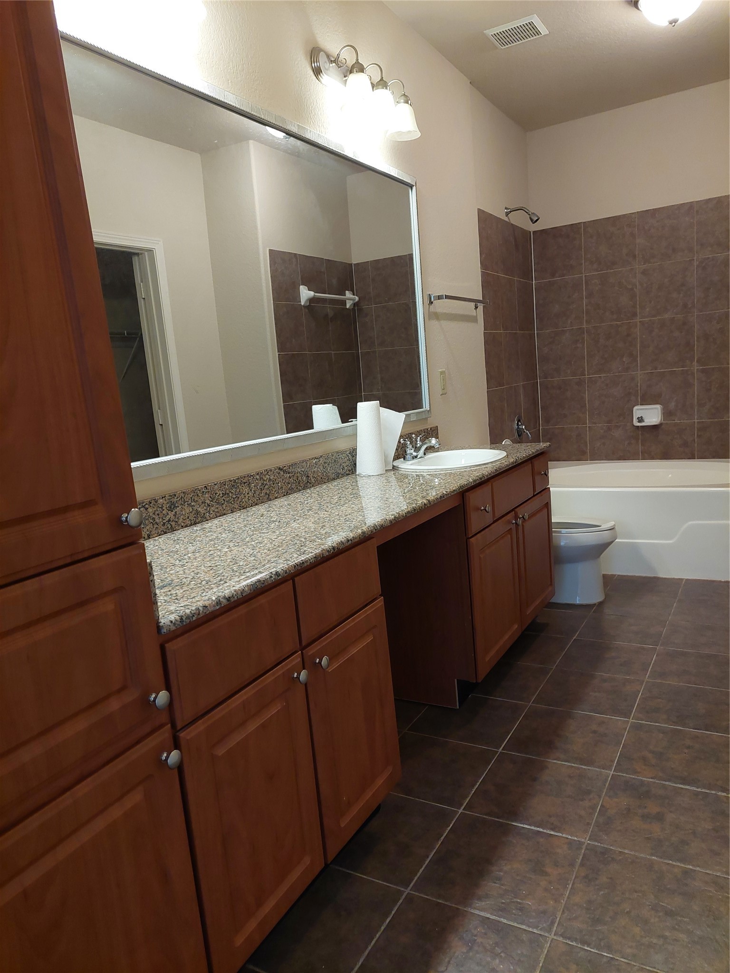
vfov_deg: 71.6
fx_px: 675
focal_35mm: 24
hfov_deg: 56.8
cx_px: 365
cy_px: 486
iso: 320
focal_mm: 5.23
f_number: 1.8
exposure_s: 1/60
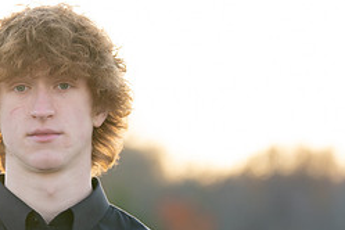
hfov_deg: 8.4
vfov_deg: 5.6
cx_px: 28
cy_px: 200
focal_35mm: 245
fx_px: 2348
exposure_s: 1/320
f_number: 2.8
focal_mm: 105
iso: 400
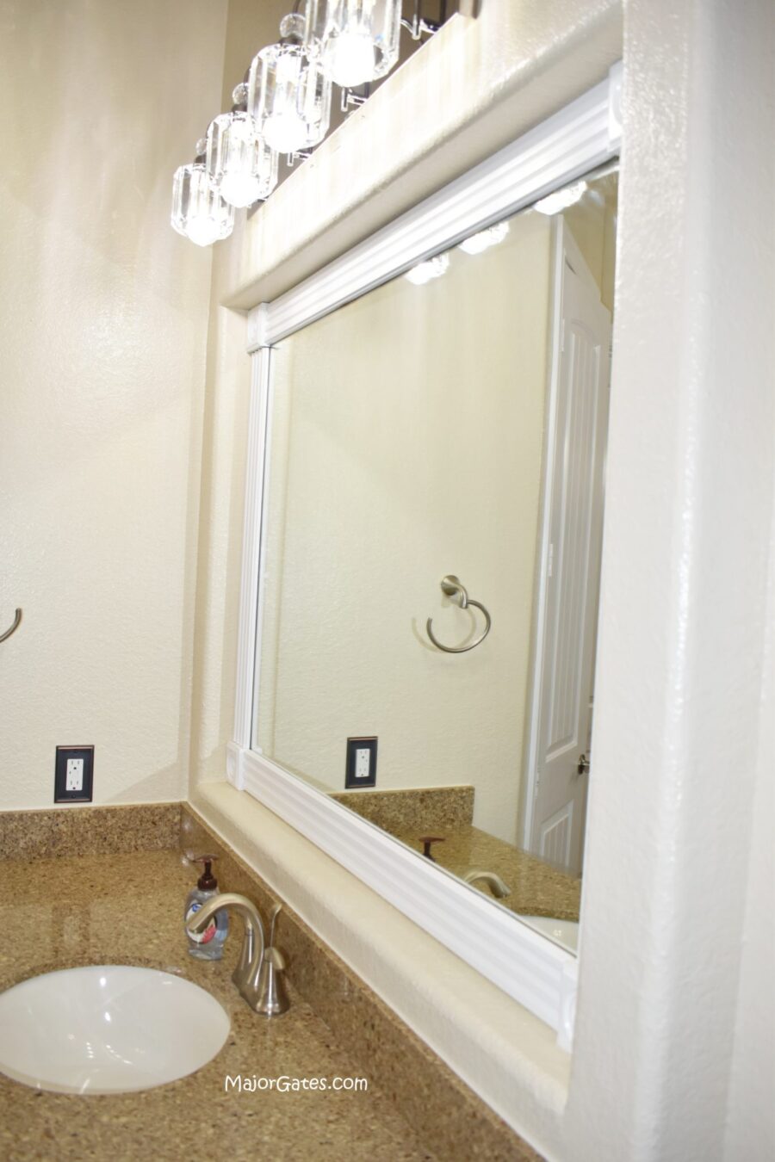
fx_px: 969
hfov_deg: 43.6
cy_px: 581
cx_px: 388
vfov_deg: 61.9
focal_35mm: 30
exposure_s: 1/200
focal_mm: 20
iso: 500
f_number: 5
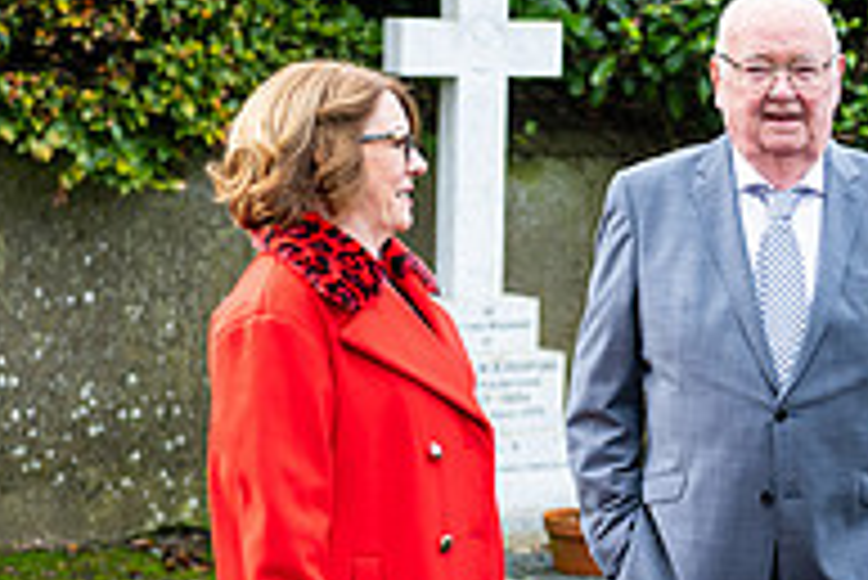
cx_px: 841
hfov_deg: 12.1
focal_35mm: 168
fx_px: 4054
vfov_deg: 8.2
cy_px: 438
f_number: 3.5
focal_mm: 56
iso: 200
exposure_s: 1/250
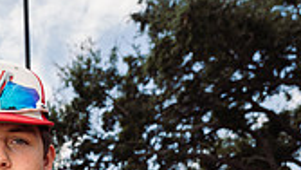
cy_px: 383
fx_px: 742
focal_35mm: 93
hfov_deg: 22.5
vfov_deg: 11.2
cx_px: 43
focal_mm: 33
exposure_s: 1/250
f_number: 7.1
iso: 200
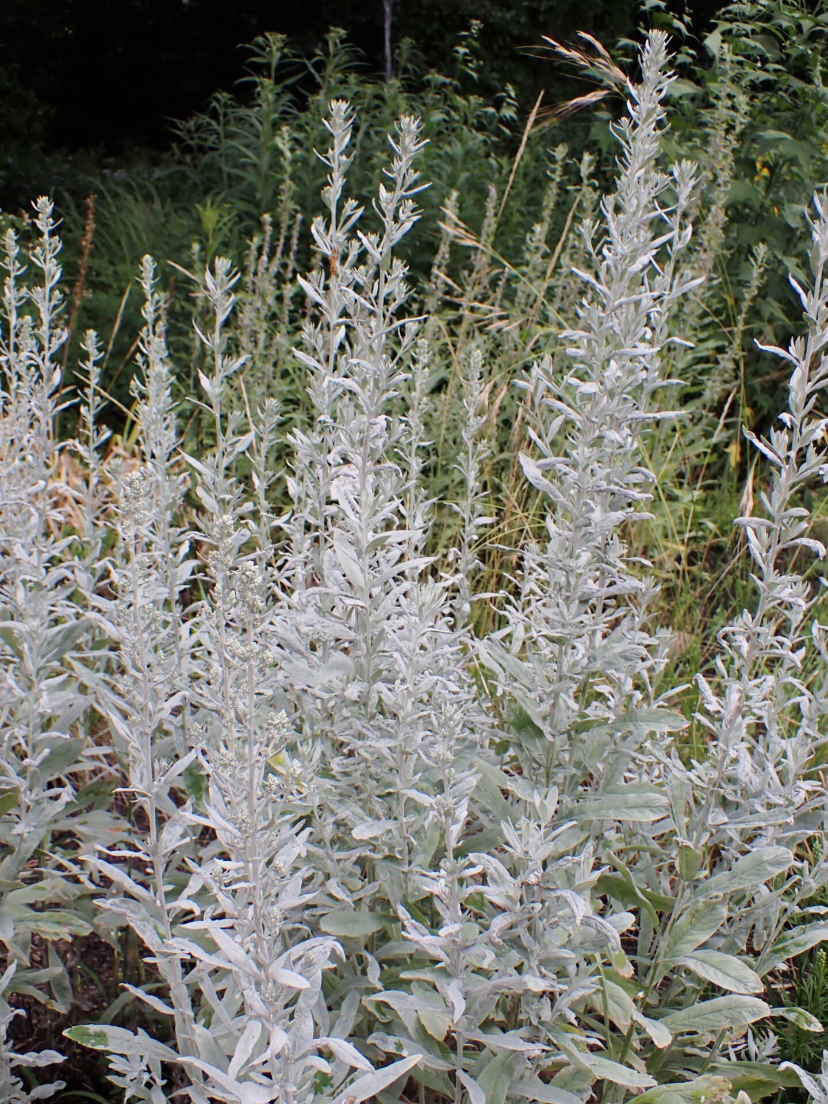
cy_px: 552
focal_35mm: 44
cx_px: 414
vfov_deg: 42.9
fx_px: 1403
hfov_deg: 32.9
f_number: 4
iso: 100
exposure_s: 1/250
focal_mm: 7.84
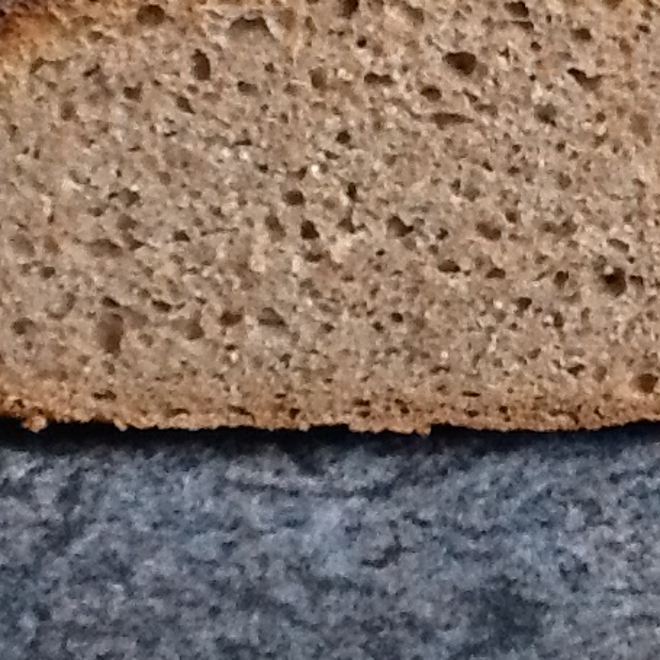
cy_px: 249
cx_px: 429
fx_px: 1769
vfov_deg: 21.1
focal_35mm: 82
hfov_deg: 21.1
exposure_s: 1/17
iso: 320
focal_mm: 2.03
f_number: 2.4
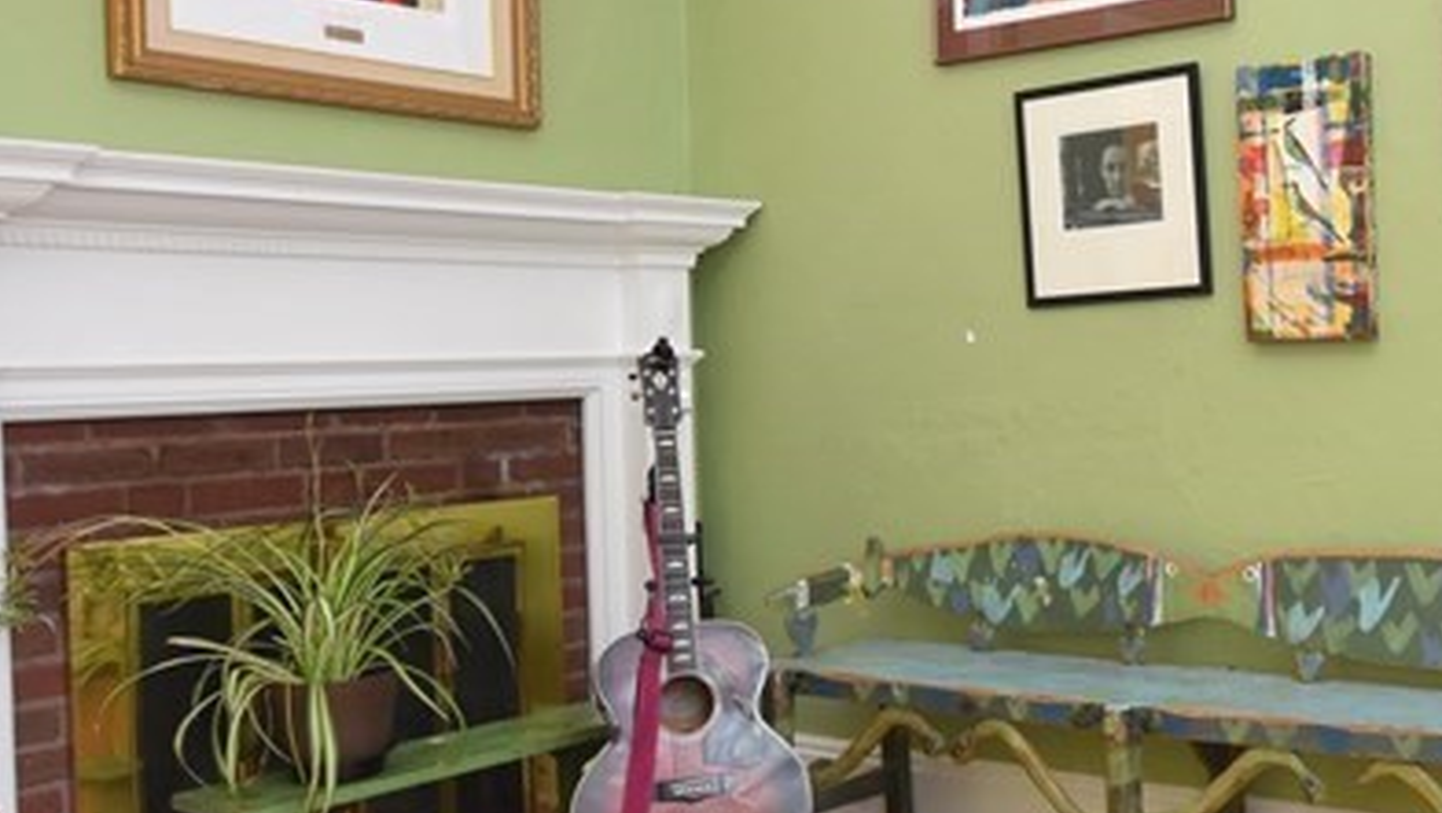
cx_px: 1173
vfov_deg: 29.0
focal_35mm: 41
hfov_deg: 46.5
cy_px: 362
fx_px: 1569
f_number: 4.5
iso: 800
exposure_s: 1/80
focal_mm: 10
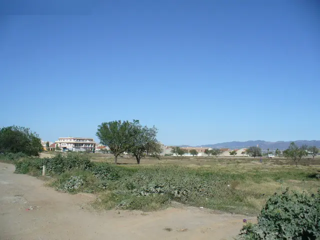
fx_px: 342
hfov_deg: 50.1
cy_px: 120
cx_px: 160
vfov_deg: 38.7
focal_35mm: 37
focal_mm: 6.1
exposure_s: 1/640
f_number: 5.6
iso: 80
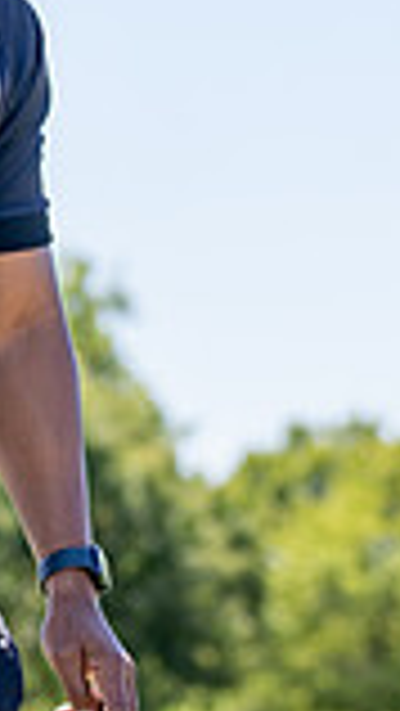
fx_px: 5104
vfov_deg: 7.9
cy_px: 47
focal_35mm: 271
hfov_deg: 4.5
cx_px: 40
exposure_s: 1/1000
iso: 100
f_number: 2.8
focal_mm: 70
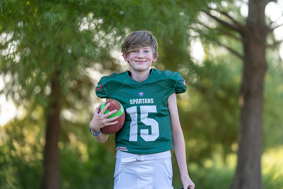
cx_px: 142
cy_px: 94
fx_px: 1164
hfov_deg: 13.9
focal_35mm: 148
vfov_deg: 9.3
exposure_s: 1/320
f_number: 2.8
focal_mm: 148
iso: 125
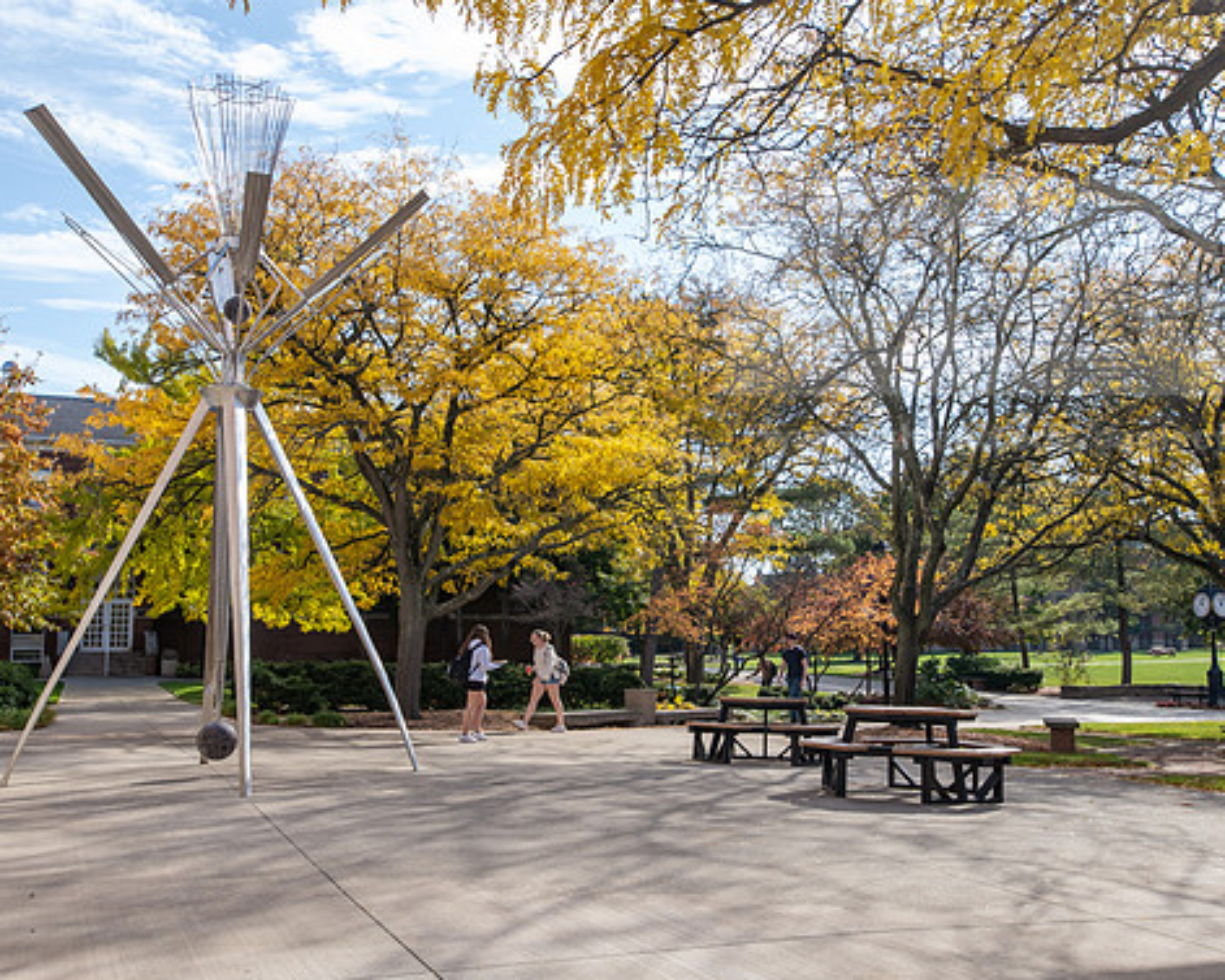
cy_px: 493
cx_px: 645
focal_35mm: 37
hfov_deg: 49.1
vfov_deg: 40.1
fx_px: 1342
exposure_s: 1/400
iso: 250
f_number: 7.1
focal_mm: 32
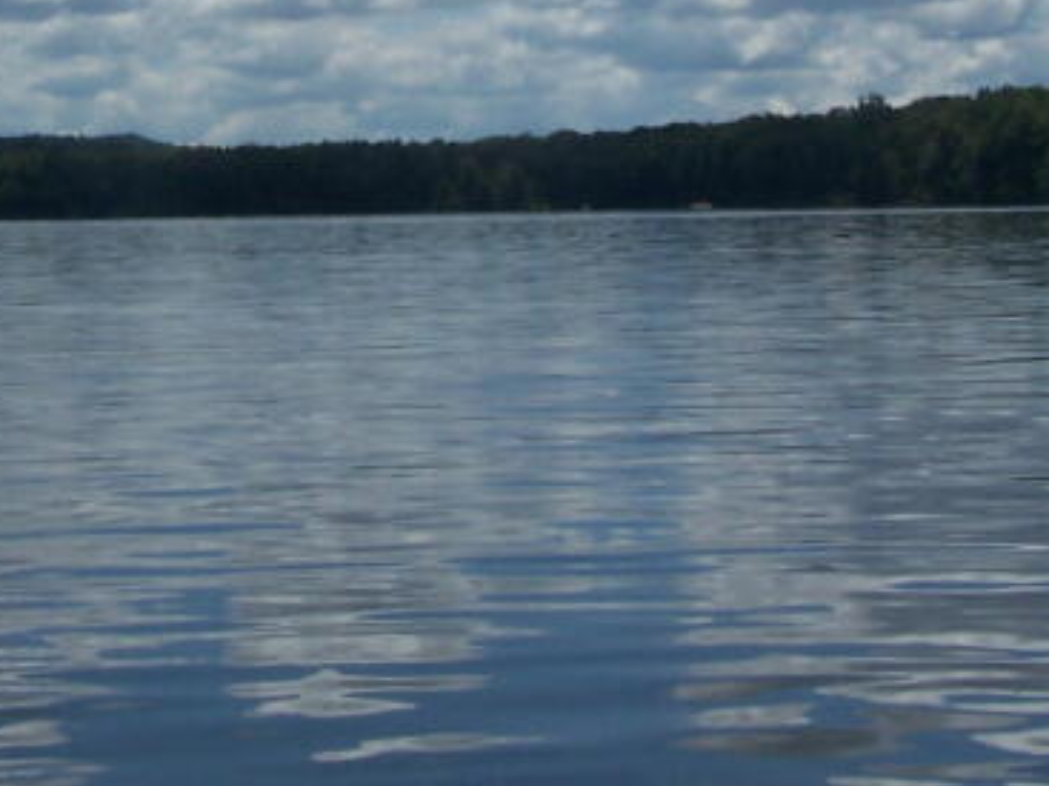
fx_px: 3211
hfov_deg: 18.5
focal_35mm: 106
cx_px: 437
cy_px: 31
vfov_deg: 13.8
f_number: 5.6
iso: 80
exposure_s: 1/1250
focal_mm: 6.3
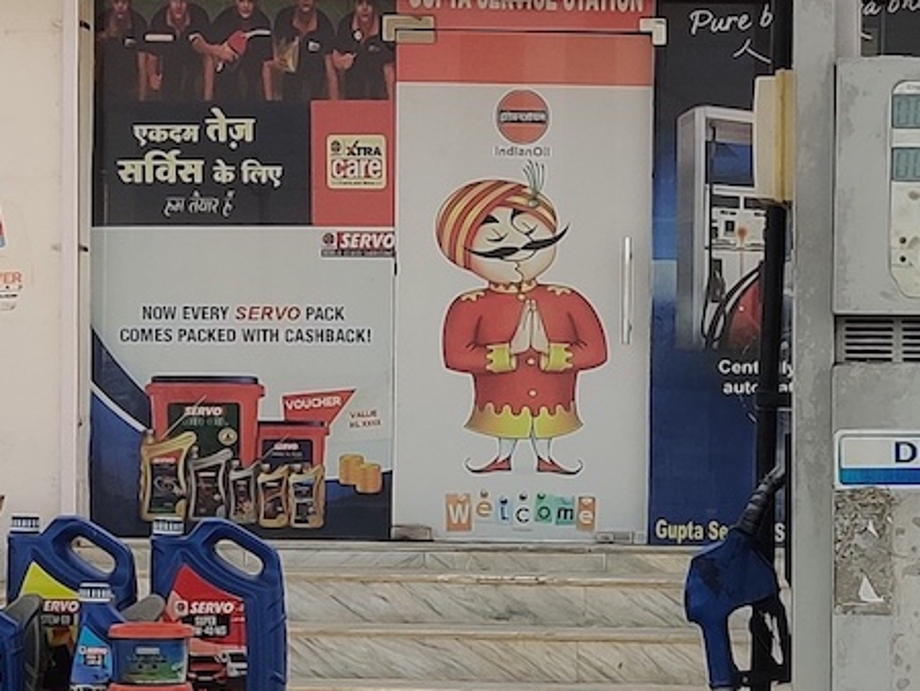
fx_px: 2553
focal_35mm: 96
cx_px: 832
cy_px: 523
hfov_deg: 20.0
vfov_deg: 15.3
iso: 125
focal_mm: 4.75
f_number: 1.65
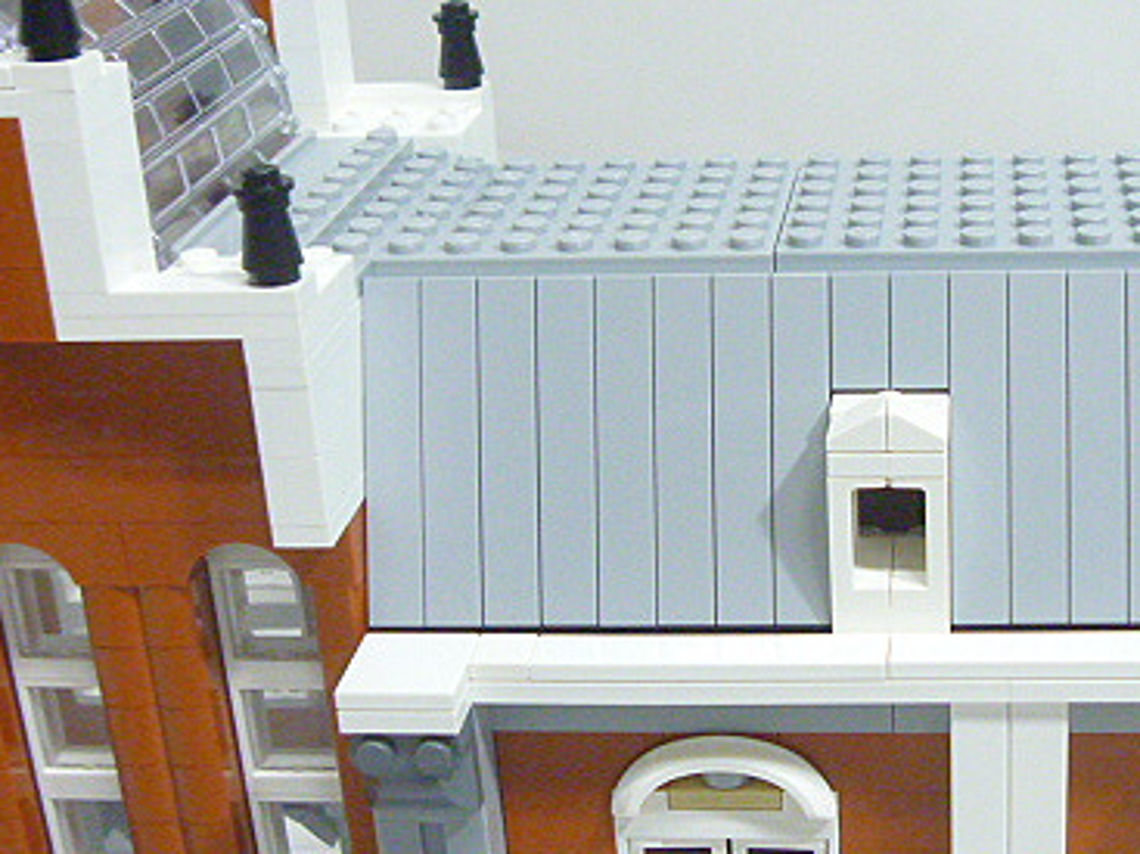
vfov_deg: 24.0
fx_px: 2008
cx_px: 910
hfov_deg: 30.9
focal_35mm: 61
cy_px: 438
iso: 800
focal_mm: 6.3
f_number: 3.5
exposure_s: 1/30
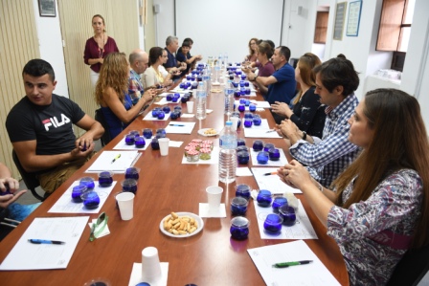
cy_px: 143
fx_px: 304
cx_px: 214
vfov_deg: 50.4
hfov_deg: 70.4
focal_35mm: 26
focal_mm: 17
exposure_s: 1/80
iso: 800
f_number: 2.8
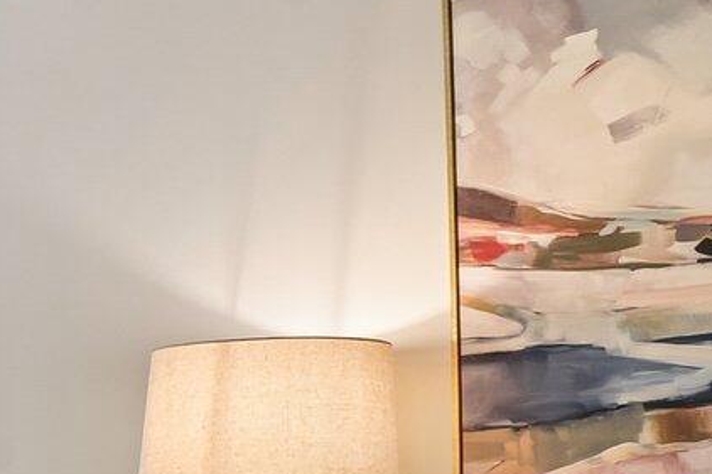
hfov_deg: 16.4
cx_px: -898
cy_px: 463
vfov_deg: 19.5
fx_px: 1344
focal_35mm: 68
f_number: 9
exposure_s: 1/6
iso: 200
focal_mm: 14
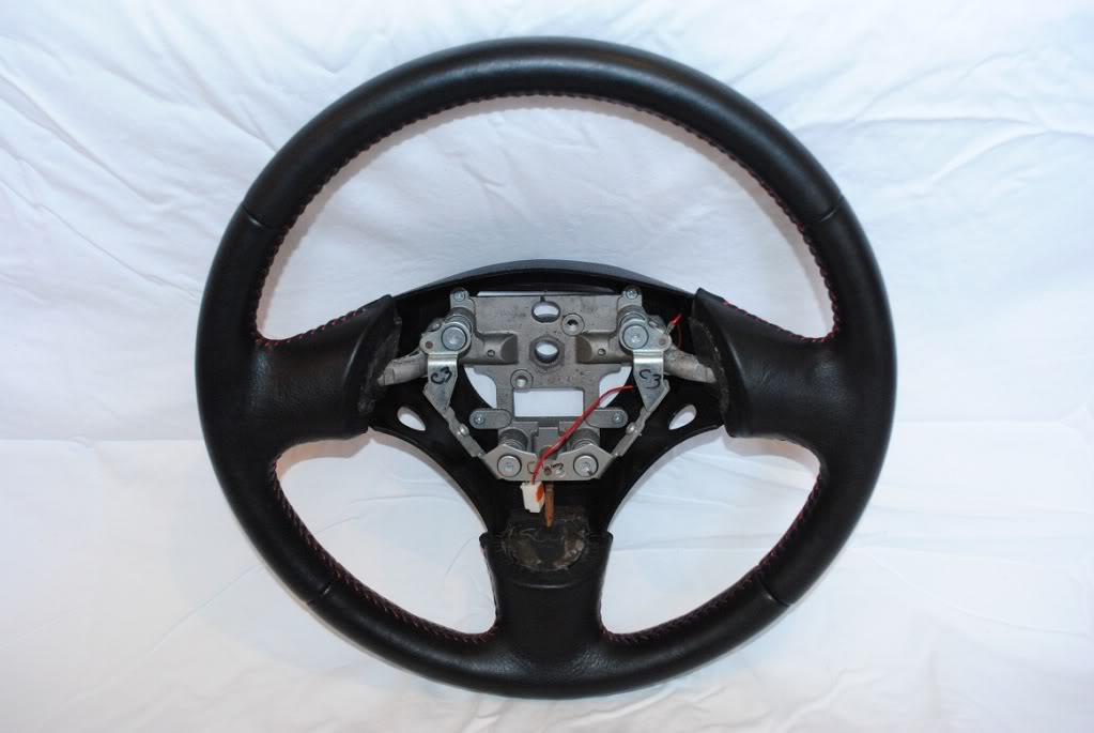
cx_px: 547
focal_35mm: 30
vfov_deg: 43.7
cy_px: 366
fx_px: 913
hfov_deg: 61.9
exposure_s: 1/30
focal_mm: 20
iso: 800
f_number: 5
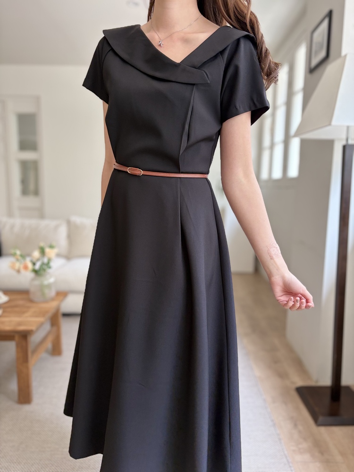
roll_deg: -1.3
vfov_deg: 67.3
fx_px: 355
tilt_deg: -7.9
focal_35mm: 26
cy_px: 236
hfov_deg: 53.1
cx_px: 177
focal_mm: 5.96
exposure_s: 1/79
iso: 125
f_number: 1.6
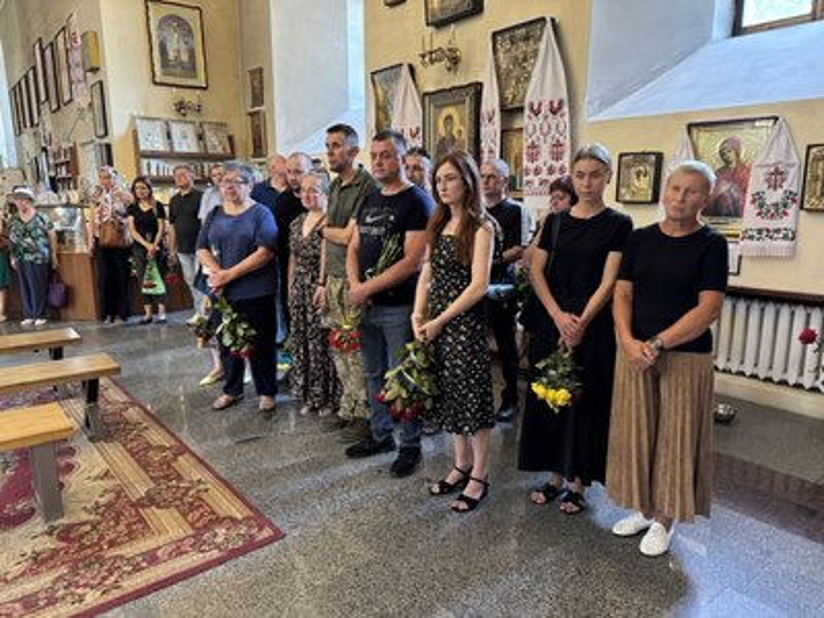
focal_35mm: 24
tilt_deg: -11.7
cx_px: 412
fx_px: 571
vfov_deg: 56.8
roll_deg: +0.1
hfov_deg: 71.6
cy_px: 309
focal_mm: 6.76
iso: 500
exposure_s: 1/50
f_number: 1.78
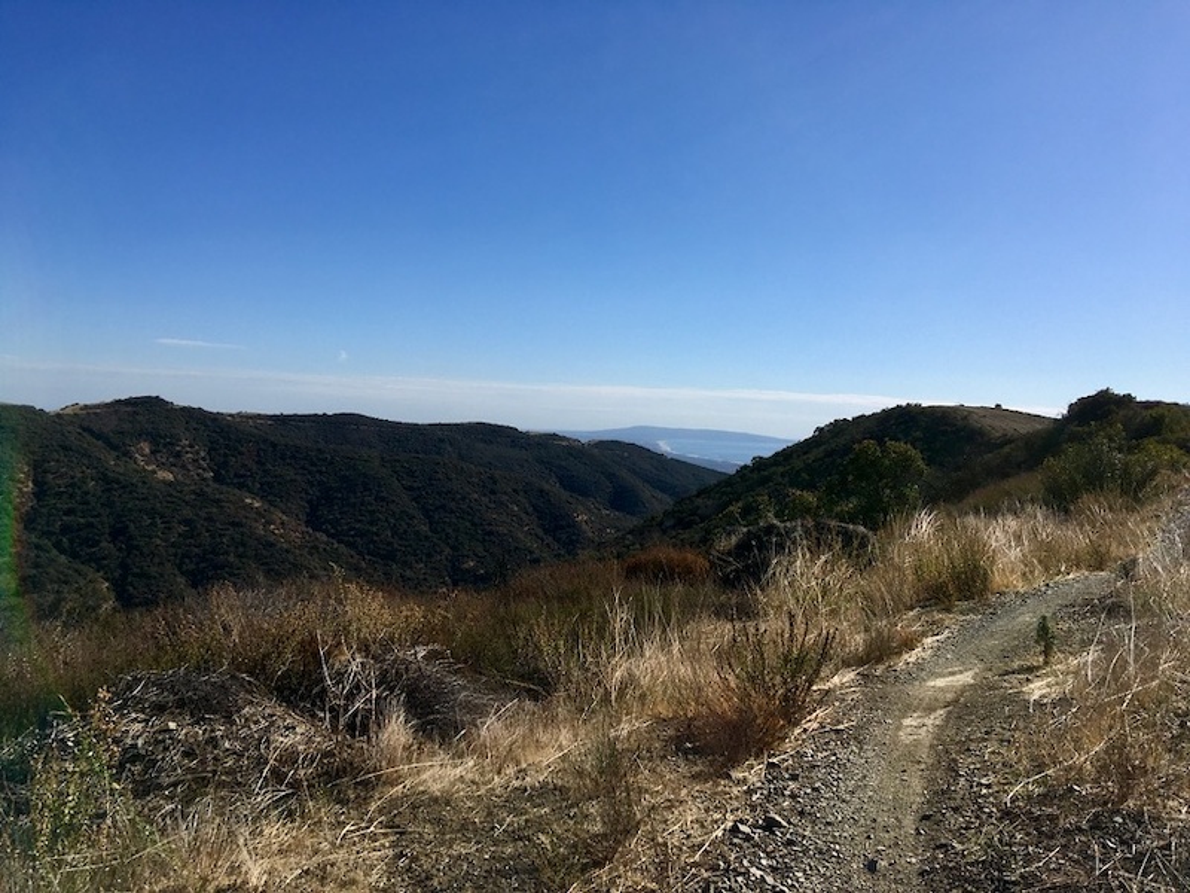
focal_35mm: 29
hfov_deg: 61.7
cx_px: 595
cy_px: 446
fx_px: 997
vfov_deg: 48.2
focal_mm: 4.15
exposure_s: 1/2747
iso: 25
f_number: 2.2
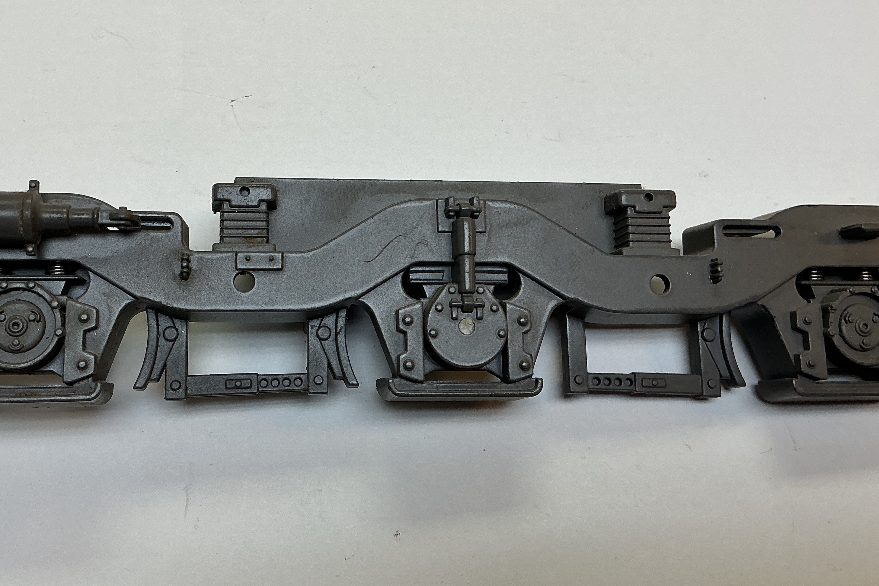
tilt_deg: -68.1
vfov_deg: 32.5
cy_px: 234
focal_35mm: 41
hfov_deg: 47.2
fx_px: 1001
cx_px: 355
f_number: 1.8
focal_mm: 3
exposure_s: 1/120
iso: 32
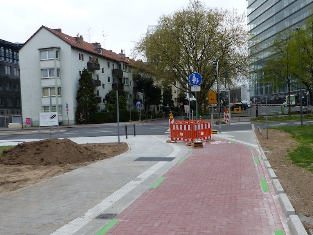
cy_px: 116
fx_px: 289
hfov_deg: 56.4
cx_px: 188
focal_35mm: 32
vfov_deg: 44.2
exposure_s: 1/250
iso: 100
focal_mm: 4.5
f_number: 4
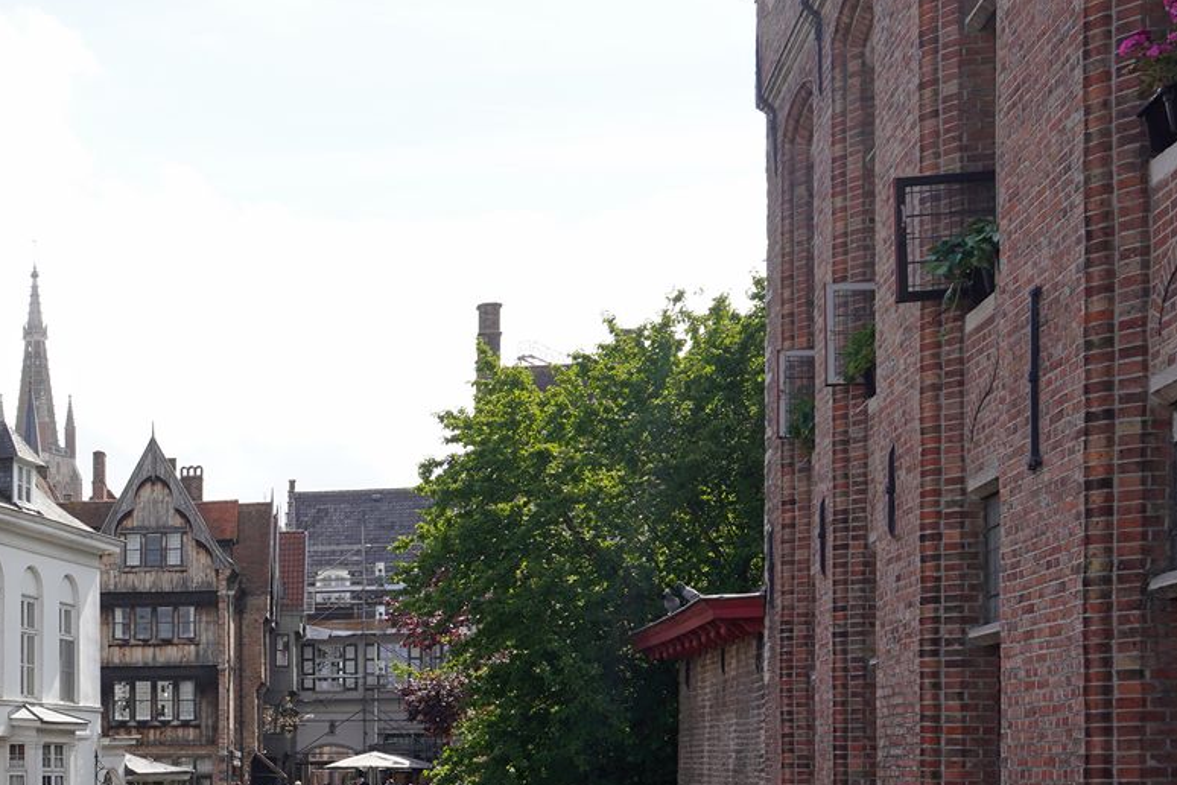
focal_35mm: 62
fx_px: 2027
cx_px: -260
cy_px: 762
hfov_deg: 28.0
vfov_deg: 21.2
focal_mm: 24
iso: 100
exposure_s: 1/100
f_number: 10
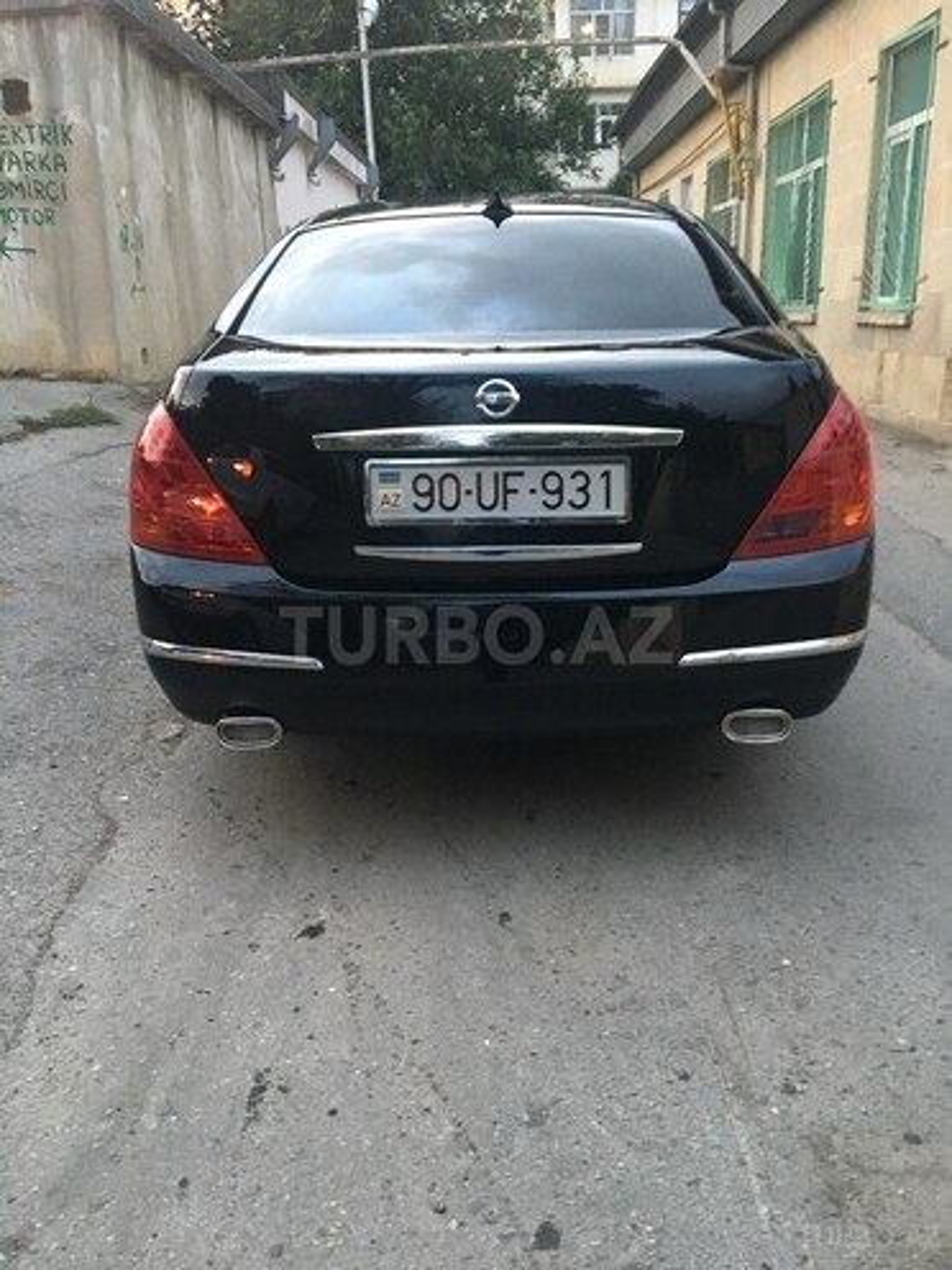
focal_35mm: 29
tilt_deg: -16.6
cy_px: 635
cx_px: 476
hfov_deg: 48.2
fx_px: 1063
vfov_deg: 61.7
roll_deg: +2.5
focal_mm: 4.15
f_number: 2.2
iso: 200
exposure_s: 1/33
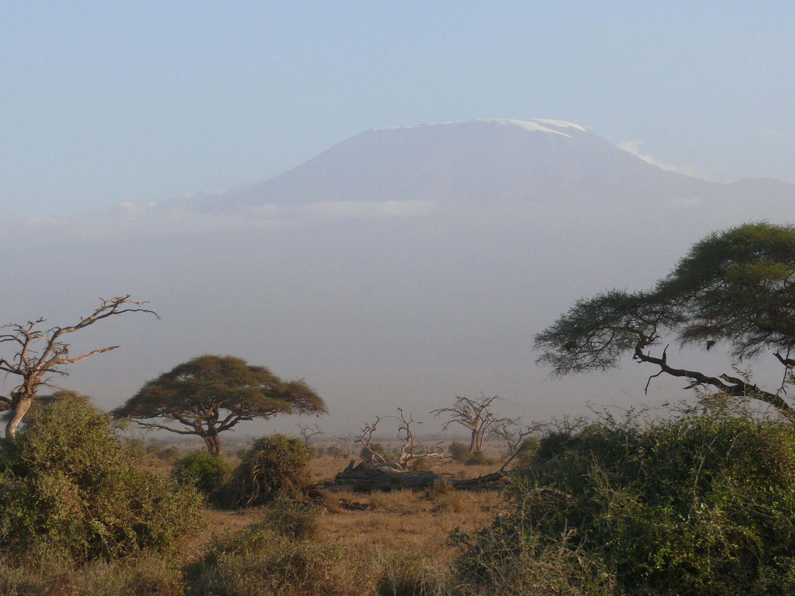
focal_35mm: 134
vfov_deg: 11.1
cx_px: 422
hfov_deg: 14.7
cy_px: 269
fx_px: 3078
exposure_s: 1/640
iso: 100
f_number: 3.6
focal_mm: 21.7
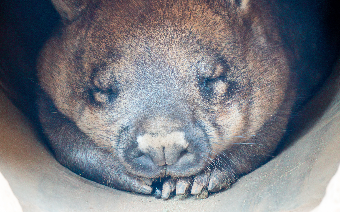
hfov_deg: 4.9
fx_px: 3934
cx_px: 170
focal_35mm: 425
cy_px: 100
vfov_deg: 3.1
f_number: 6.3
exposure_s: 1/100
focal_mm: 277
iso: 6400
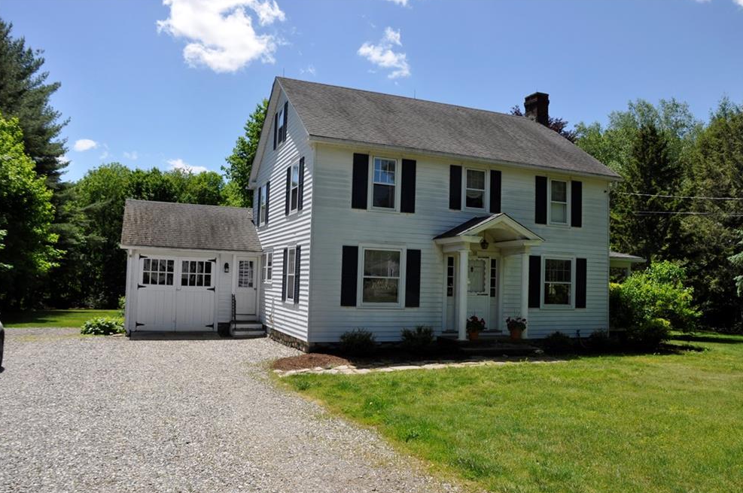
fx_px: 577
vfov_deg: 46.3
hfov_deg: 65.5
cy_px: 251
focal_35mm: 28
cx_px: 382
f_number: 9
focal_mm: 18
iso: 200
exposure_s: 1/320
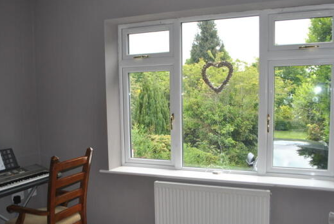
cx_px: 173
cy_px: 131
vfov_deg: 38.8
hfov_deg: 55.7
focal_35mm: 34
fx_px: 316
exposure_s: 1/200
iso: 100
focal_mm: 18
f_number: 3.5
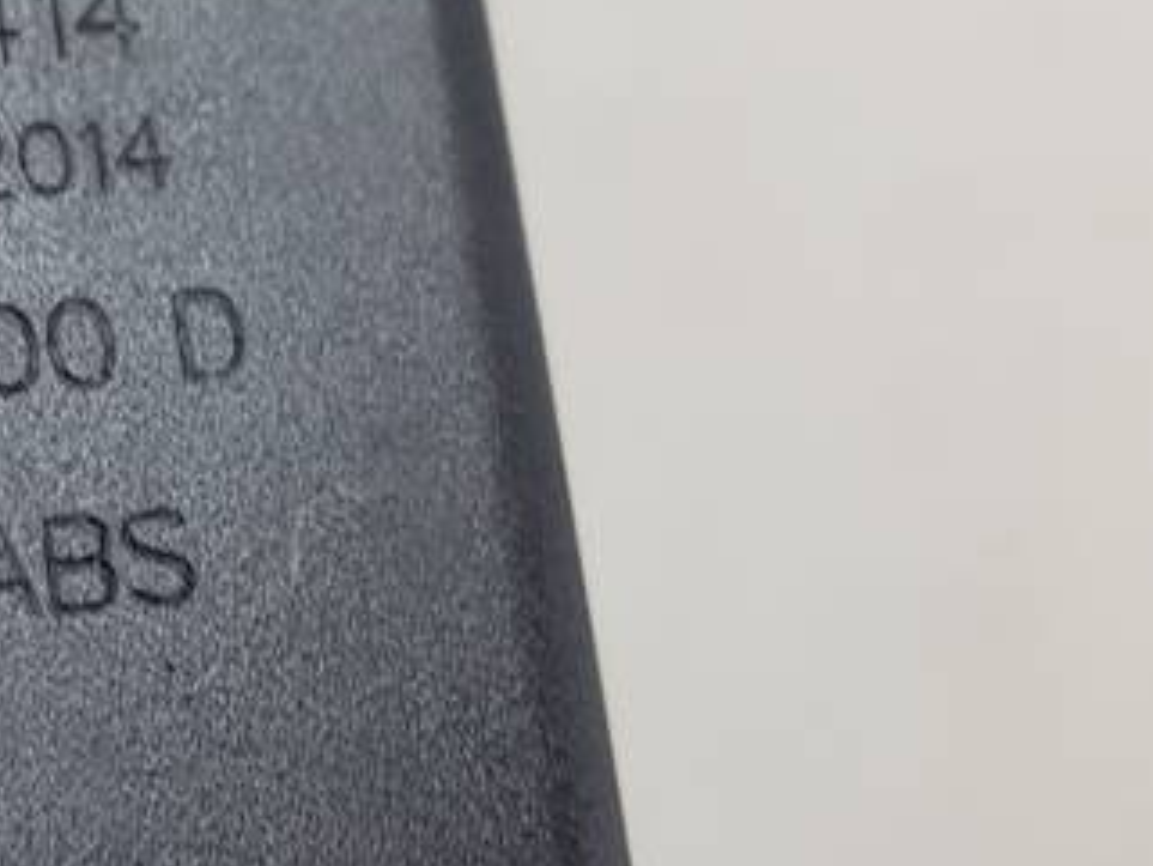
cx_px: -57
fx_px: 2766
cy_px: 413
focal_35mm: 83
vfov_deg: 17.8
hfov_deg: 22.4
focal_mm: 4.2
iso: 50
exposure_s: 1/50
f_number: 1.7
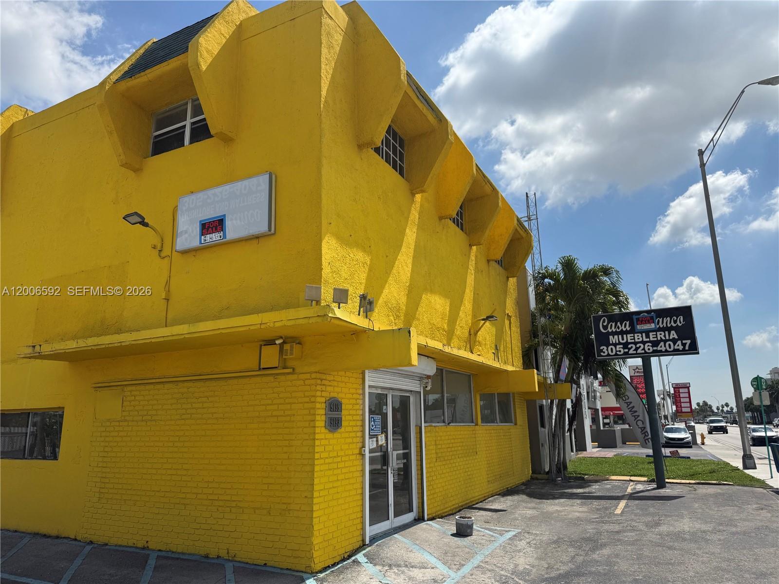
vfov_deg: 56.8
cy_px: 292
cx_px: 390
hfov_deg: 71.6
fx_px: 540
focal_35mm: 24
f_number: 1.78
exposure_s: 1/8130
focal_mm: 6.76
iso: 80
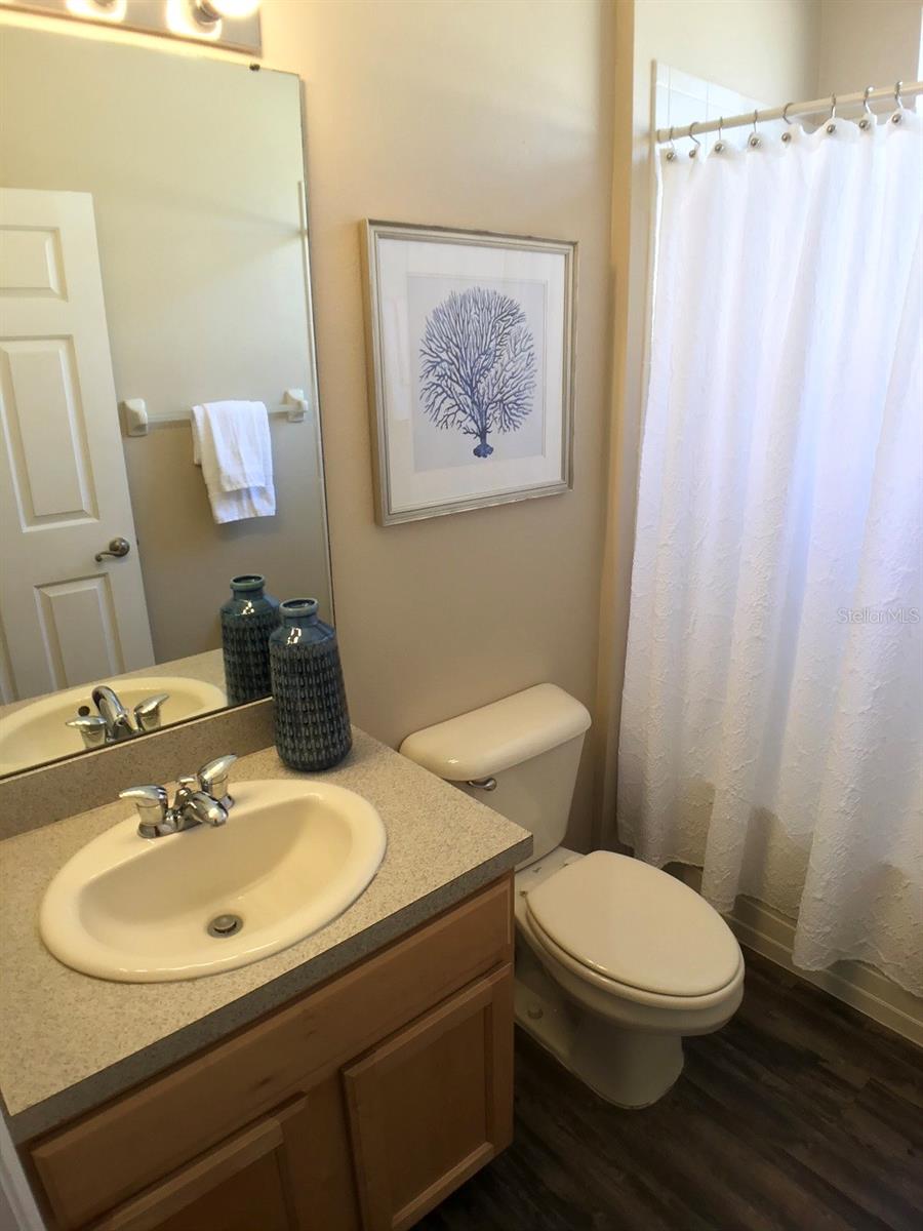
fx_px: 1102
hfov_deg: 45.4
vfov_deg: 58.4
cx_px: 462
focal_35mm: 31
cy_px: 616
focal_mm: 3.3
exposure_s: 1/30
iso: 25
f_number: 2.4
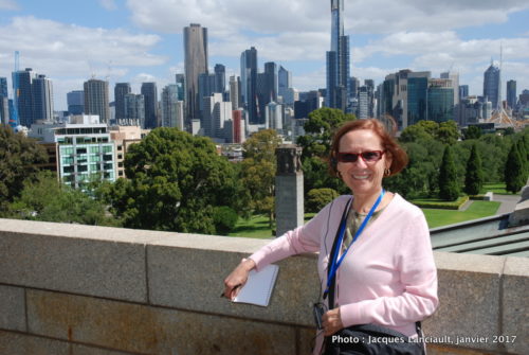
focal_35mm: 40
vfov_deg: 33.1
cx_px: 264
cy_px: 178
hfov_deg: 47.9
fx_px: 596
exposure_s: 1/200
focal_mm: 27
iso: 100
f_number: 10
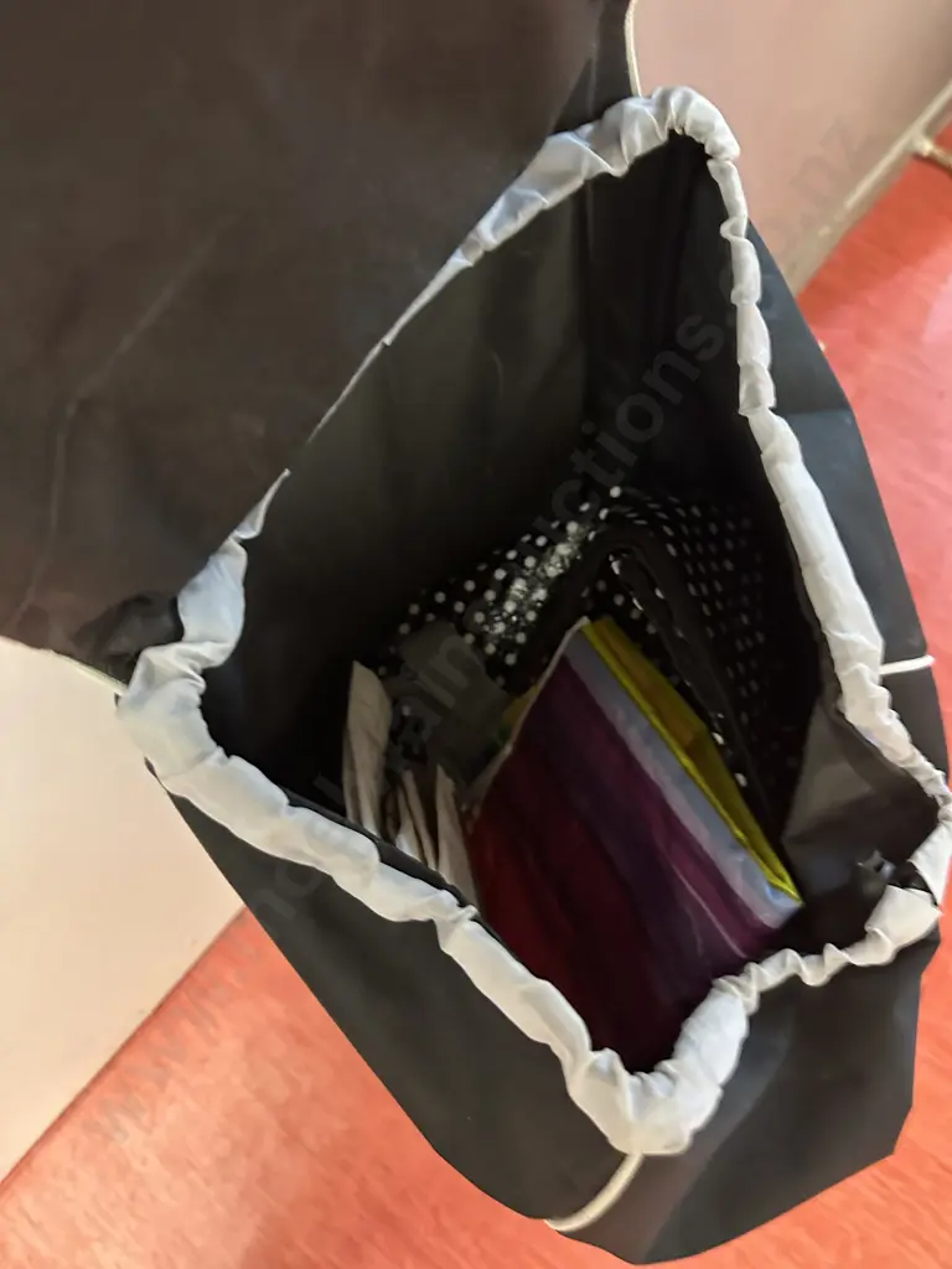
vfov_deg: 71.6
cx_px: 476
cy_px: 634
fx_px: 880
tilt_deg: -69.4
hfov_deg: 56.8
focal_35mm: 24
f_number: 1.78
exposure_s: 1/33
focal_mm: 6.86
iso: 1000
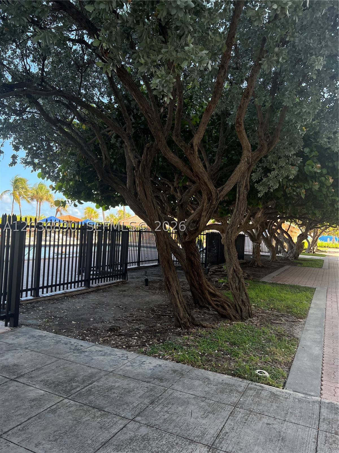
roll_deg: -2.8
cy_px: 226
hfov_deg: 53.1
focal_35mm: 26
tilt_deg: +0.9
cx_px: 170
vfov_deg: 67.3
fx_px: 339
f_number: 1.5
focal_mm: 5.7
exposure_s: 1/723
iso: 50
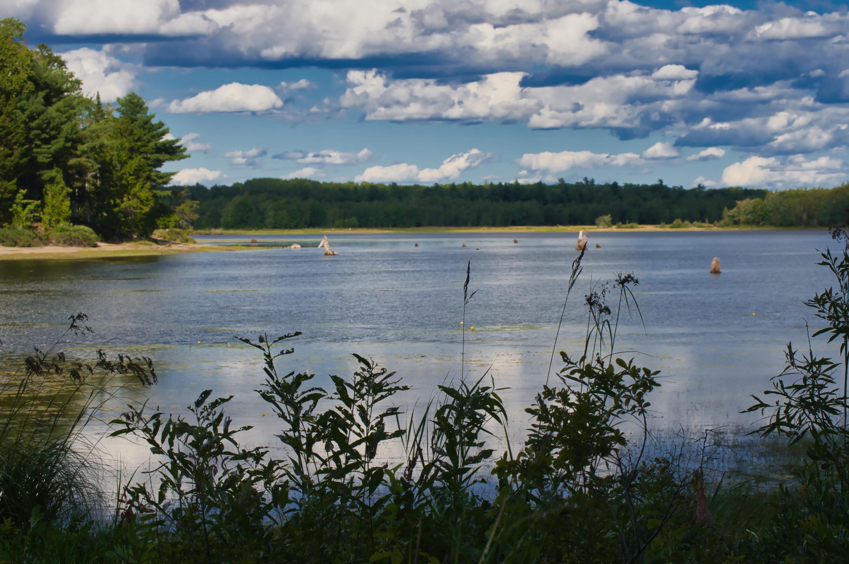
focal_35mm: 82
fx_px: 1944
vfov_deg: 16.5
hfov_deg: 24.6
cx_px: 424
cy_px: 282
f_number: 13
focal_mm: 55
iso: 400
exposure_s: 1/250
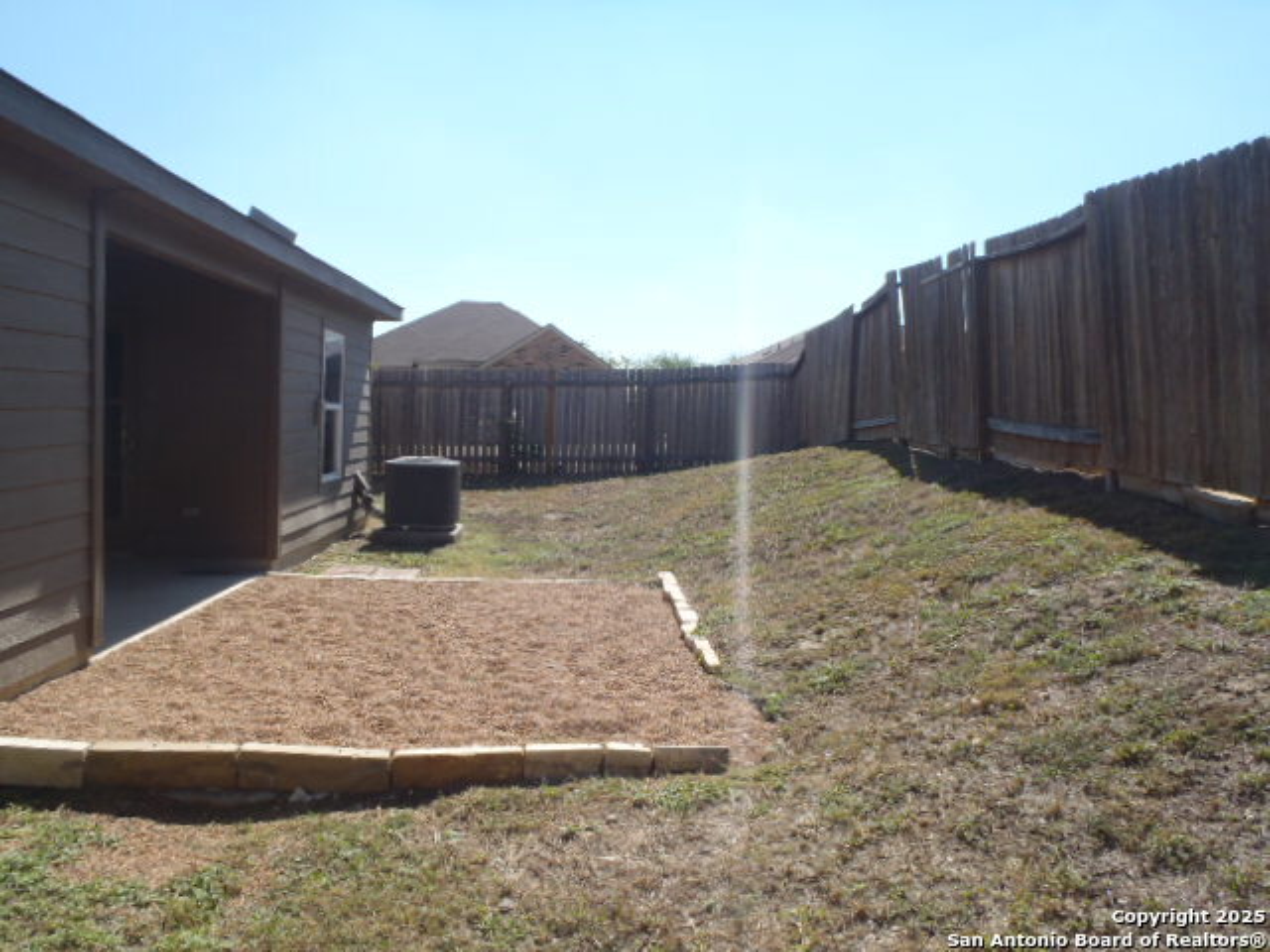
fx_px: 1027
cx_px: 635
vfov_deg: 49.7
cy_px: 476
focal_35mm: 28
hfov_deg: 63.4
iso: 80
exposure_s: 1/500
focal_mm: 5
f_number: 3.9
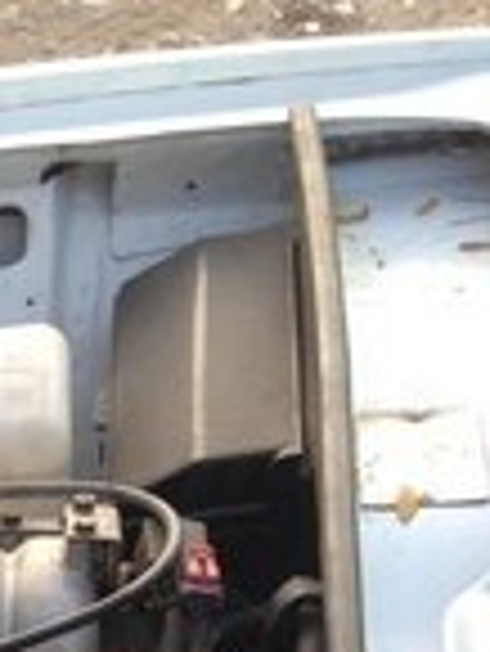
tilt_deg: -45.1
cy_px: 1043
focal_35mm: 113
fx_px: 2130
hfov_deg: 12.3
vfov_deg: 15.7
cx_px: -324
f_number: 2.4
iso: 50
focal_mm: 4.12
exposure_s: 1/120
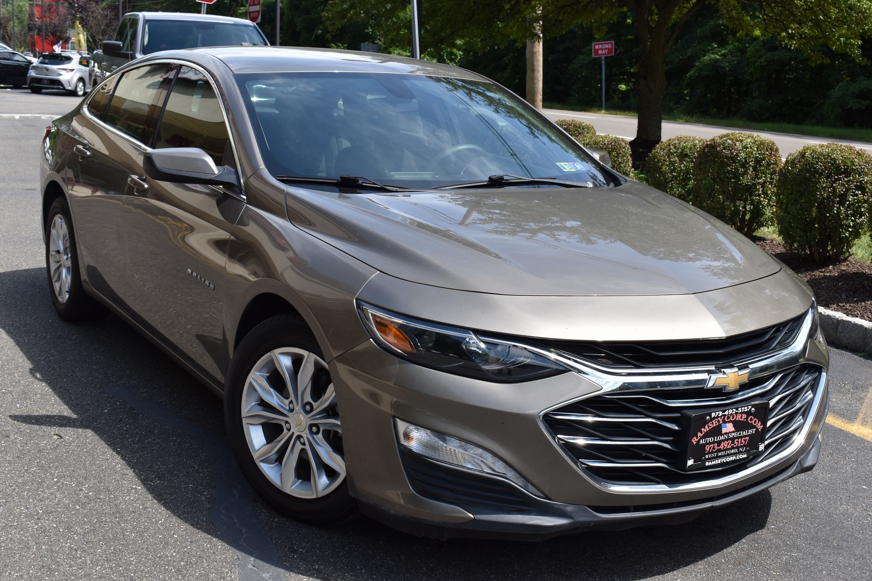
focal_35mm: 45
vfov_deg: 29.9
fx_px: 1090
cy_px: 290
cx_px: 436
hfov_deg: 43.6
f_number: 8
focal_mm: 30
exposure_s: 1/250
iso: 140
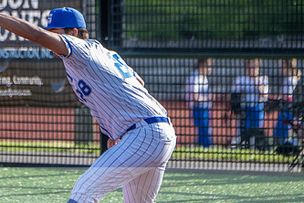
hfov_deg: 2.6
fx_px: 6823
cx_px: 57
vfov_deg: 1.7
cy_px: 65
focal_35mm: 808
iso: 2000
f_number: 5.6
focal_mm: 350
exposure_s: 1/2000
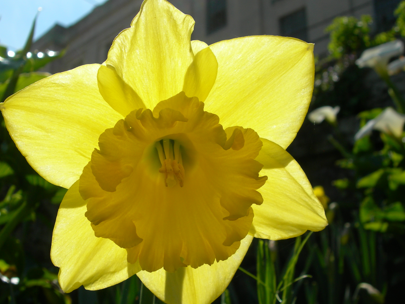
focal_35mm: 47
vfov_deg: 30.8
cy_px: 172
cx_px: 180
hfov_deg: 40.4
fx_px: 550
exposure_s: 1/940
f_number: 4.8
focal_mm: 7.8
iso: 50
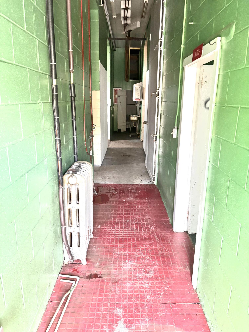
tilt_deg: -14.7
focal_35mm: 26
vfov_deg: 67.3
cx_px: 124
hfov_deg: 53.1
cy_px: 166
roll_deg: -1.3
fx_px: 249
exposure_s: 1/40
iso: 500
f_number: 1.6
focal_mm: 5.96
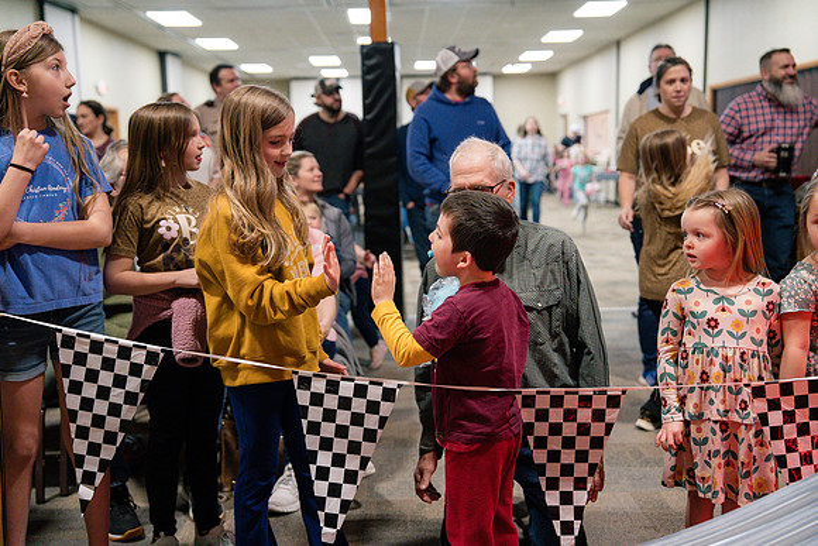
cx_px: 409
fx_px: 1000
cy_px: 273
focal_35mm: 44
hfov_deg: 44.5
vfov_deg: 30.5
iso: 2500
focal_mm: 44
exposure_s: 1/320
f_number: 2.8
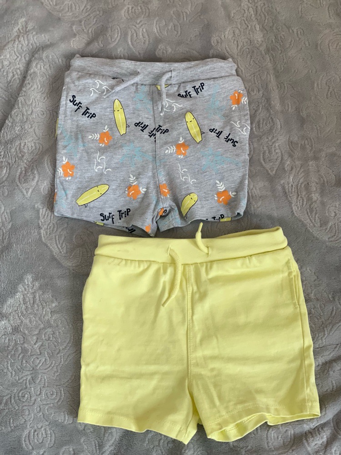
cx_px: 170
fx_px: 683
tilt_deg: -69.9
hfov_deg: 28.0
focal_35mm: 52
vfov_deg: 36.8
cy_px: 228
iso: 250
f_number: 2
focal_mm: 6
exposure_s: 1/122
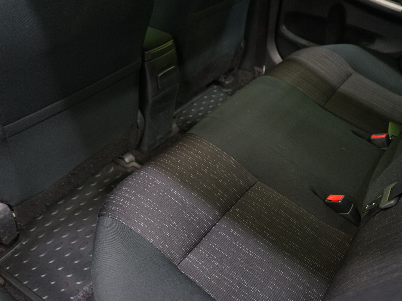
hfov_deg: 56.7
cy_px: 151
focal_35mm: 32
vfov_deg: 44.2
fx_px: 372
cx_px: 222
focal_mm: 29
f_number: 4
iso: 2500
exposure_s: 1/20
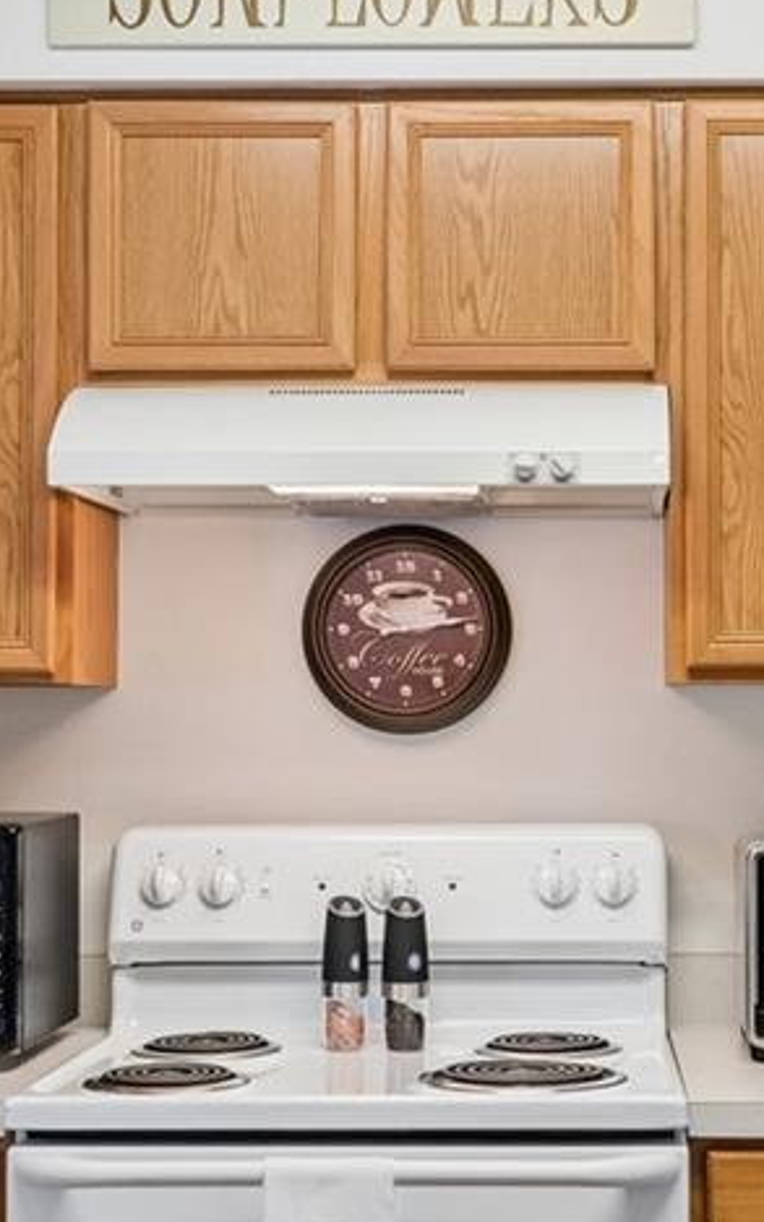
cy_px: 706
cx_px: 602
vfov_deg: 31.0
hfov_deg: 19.5
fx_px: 2199
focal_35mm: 66
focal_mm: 13
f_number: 7.1
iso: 100
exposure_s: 1/4
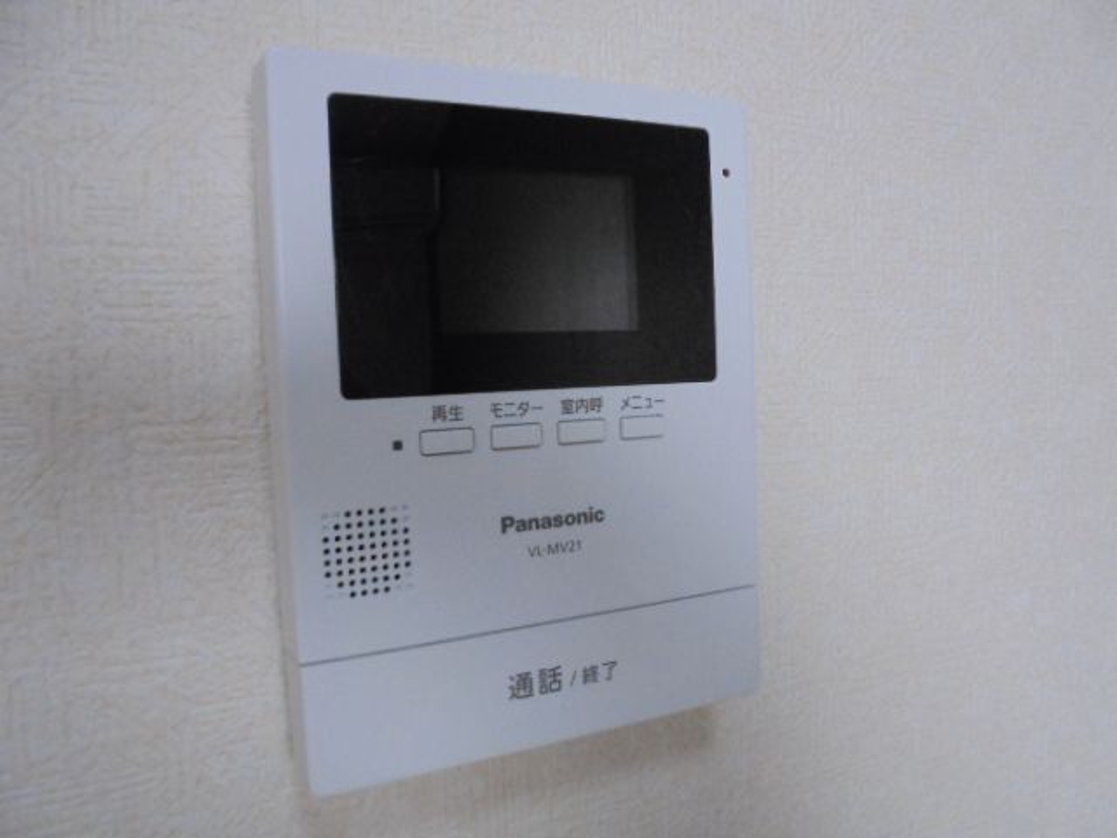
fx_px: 839
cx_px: 558
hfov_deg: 67.3
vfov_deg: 53.1
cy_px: 419
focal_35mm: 26
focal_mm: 4.6
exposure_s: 1/30
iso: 160
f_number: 3.5
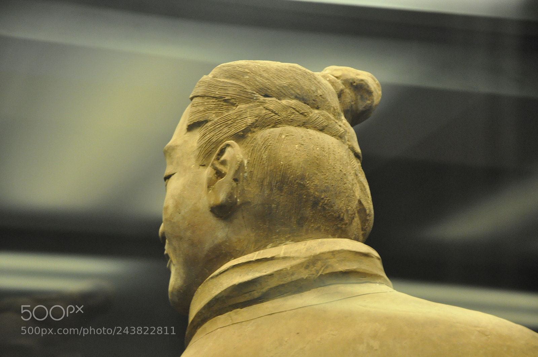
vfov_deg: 11.4
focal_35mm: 120
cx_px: 269
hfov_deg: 17.1
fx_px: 1791
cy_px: 178
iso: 1600
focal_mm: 80
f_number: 5.3
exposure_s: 1/20
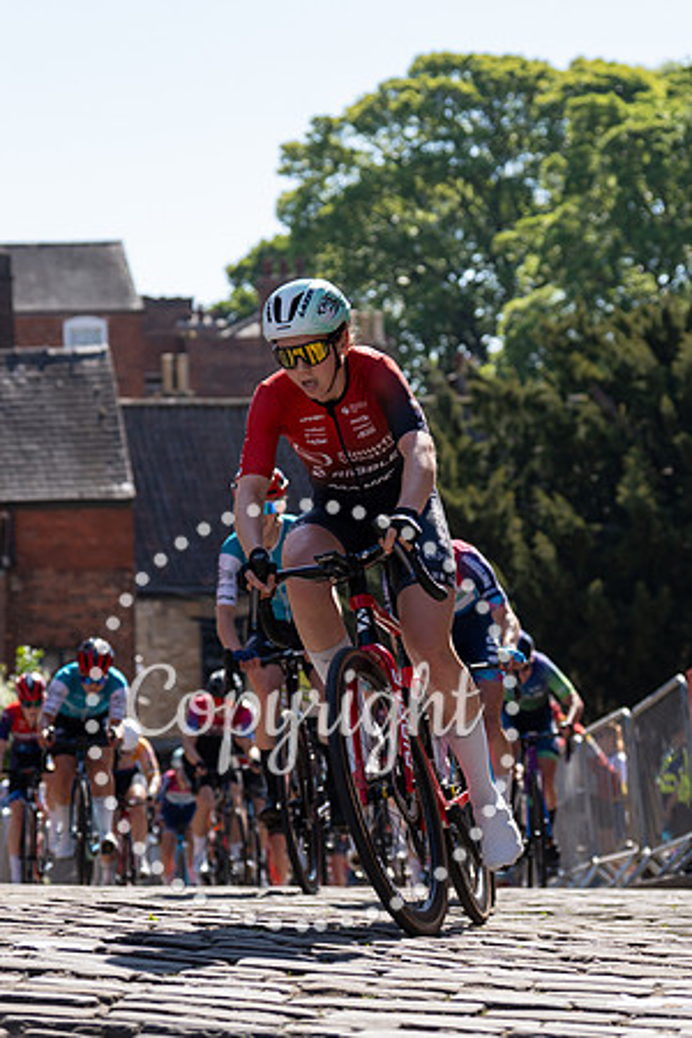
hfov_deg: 11.9
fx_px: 3322
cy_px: 557
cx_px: 350
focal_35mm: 115
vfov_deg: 17.8
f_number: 3.5
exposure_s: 1/1000
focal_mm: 70
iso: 100
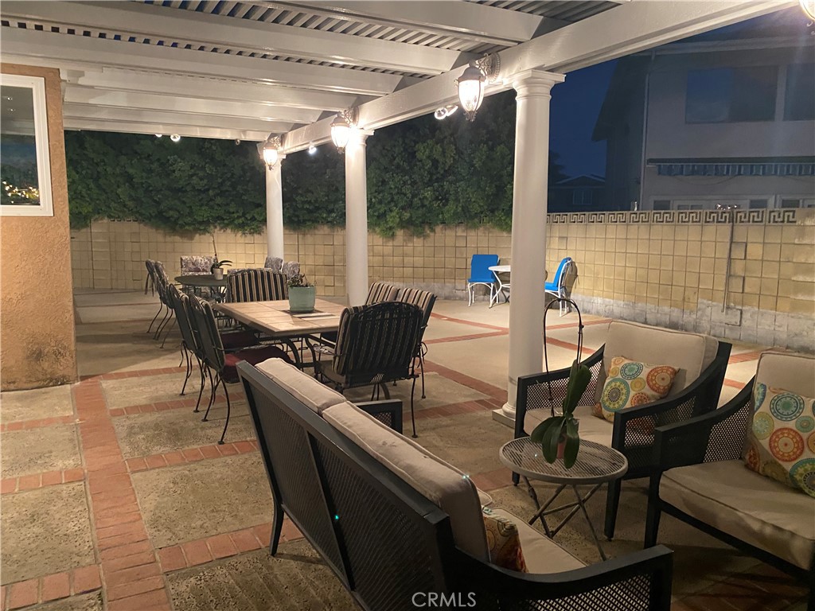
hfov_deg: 67.3
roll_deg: -0.9
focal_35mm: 26
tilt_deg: -7.3
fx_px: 612
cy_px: 306
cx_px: 408
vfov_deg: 53.1
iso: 500
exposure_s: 1/30
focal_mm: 4.25
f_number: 1.8
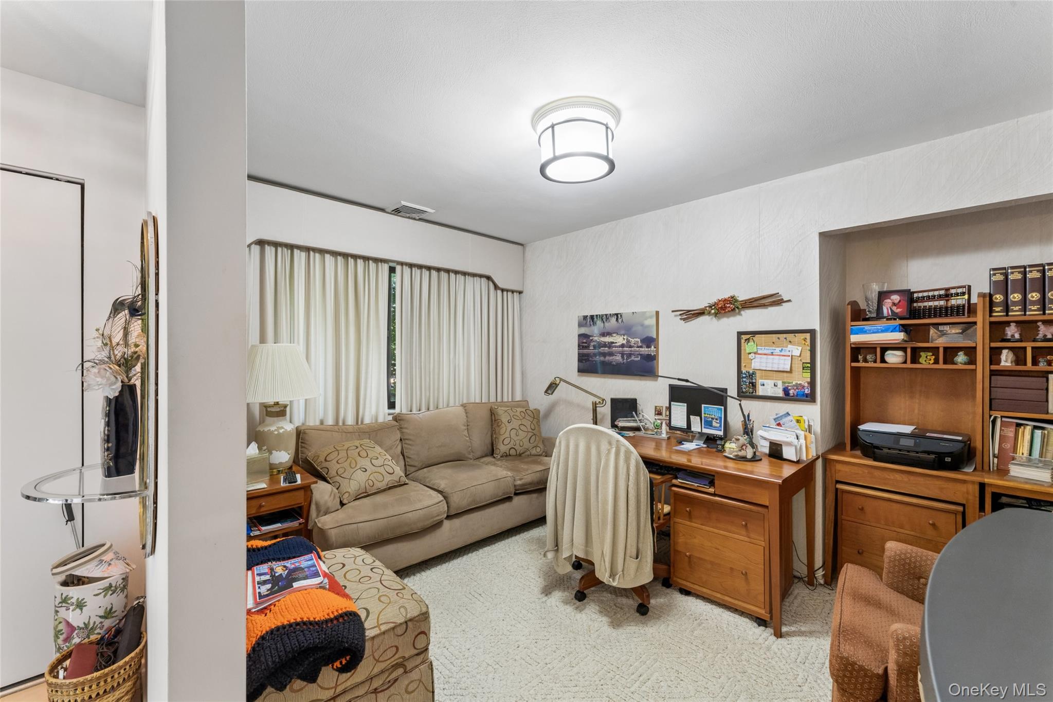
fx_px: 409
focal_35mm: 14
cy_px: 351
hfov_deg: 104.3
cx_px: 526
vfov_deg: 81.2
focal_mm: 14
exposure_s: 1/10
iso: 400
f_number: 13
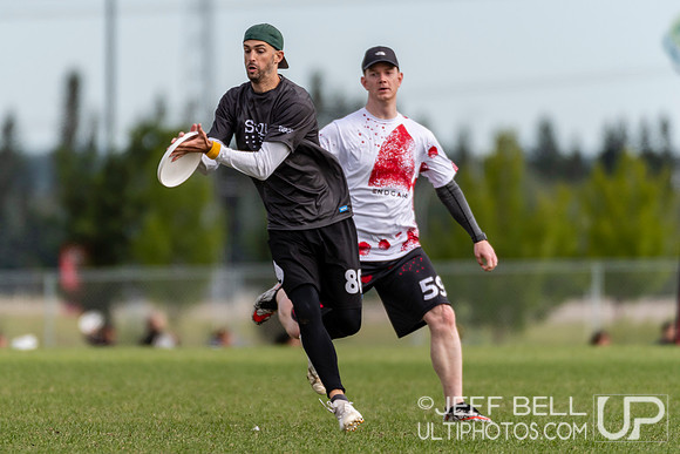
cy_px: 198
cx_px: 294
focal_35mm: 776
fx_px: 14662
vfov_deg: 1.8
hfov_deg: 2.7
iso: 110
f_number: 4
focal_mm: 400
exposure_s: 1/1000
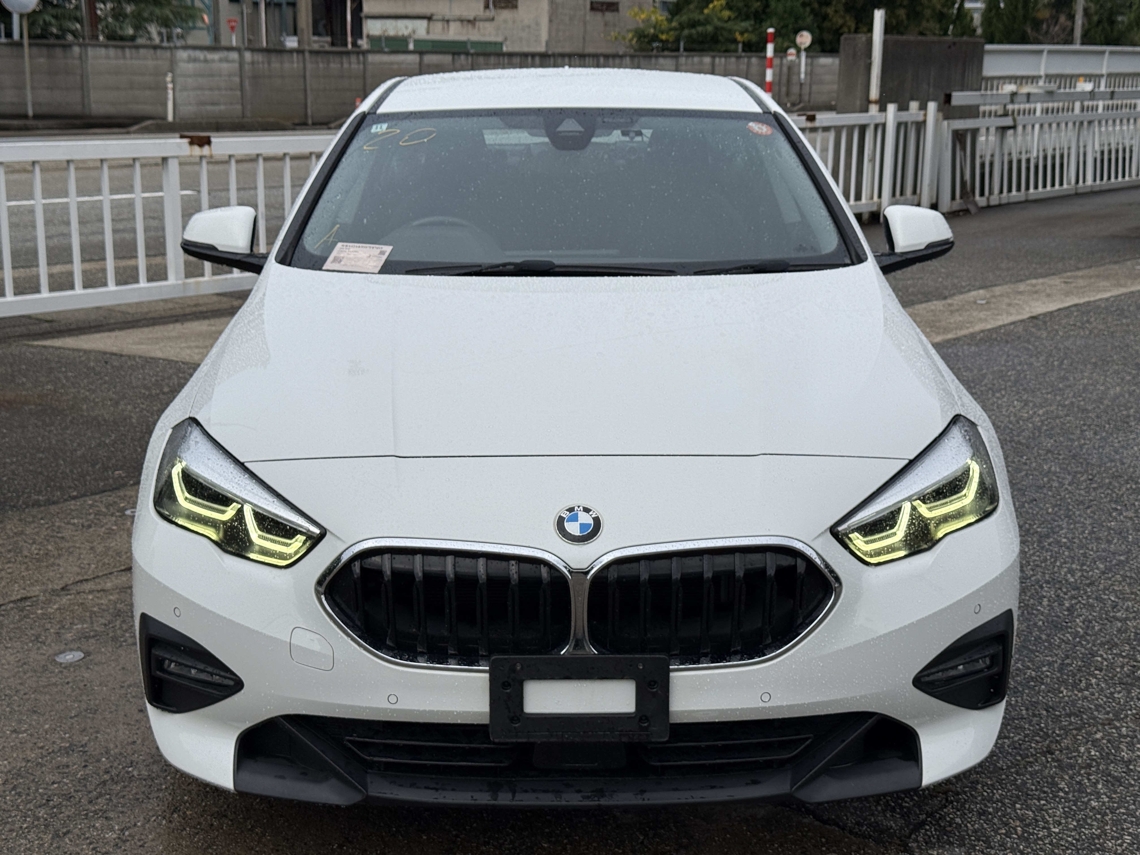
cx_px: 570
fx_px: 1581
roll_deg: -0.8
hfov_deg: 39.7
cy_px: 428
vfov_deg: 30.3
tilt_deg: -12.7
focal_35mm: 48
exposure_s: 1/4329
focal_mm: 6.76
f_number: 1.78
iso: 64
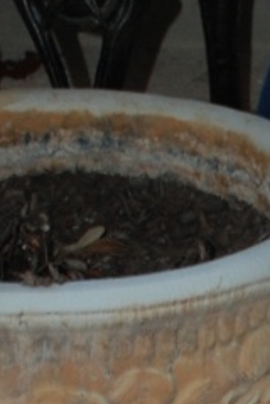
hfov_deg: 5.8
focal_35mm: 232
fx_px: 2608
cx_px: 545
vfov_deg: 8.7
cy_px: 593
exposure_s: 1/60
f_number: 4.2
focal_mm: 31
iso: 200
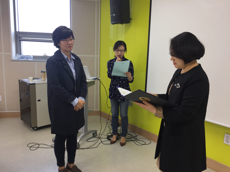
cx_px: 115
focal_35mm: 29
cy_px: 86
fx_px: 193
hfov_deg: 61.7
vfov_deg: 48.2
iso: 32
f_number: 2.2
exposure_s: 1/60
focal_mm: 4.15
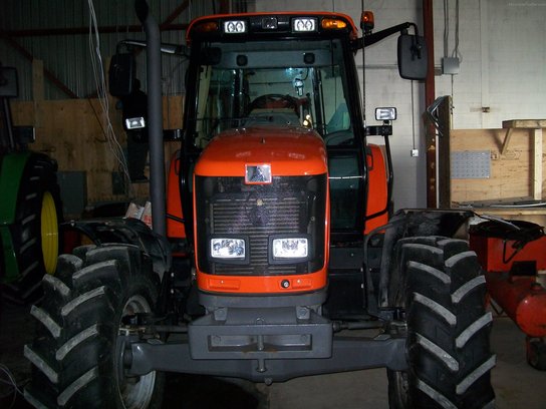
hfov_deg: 54.0
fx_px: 536
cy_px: 204
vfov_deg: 41.8
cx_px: 273
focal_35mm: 34
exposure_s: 1/60
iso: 160
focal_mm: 6.1
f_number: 2.7
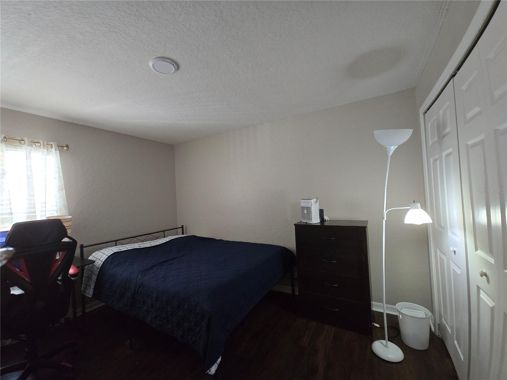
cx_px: 254
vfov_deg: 89.9
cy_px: 190
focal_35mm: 13
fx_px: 190
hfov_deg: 106.2
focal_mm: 2.2
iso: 500
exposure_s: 1/60
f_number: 2.2
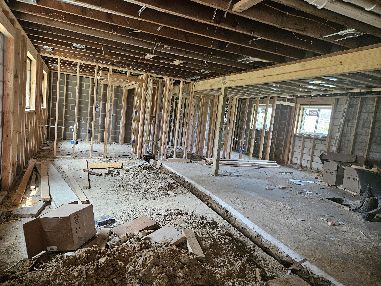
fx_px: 253
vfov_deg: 58.9
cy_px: 143
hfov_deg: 73.9
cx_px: 190
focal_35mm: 23
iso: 400
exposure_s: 1/120
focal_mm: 5.4
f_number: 1.8
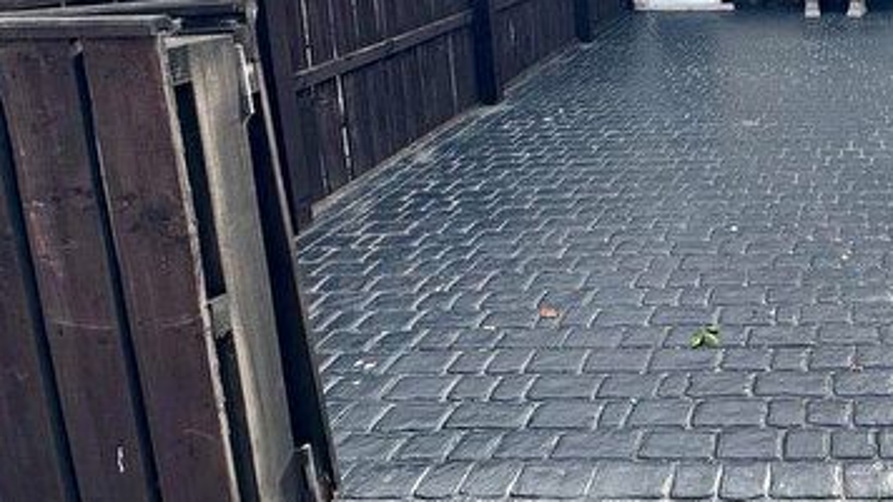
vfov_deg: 34.4
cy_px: -29
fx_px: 710
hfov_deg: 55.2
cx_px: 815
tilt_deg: -7.8
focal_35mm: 30
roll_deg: +1.4
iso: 40
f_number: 2.2
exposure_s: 1/591
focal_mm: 2.22
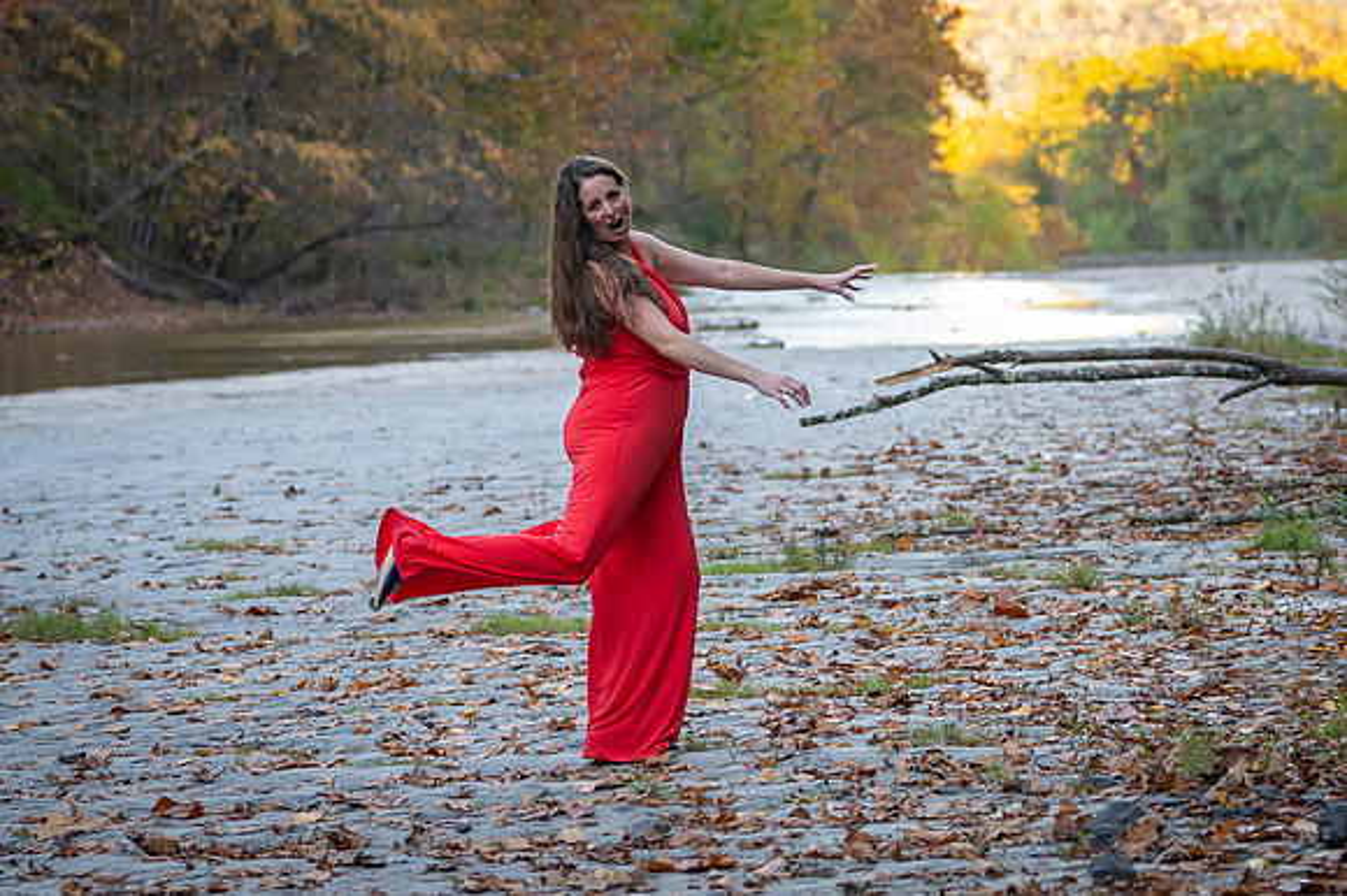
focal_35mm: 144
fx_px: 5371
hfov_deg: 14.3
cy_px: 299
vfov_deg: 9.5
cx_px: 943
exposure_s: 1/500
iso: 640
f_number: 2.8
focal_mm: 70
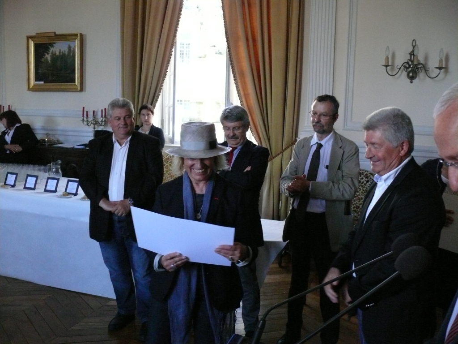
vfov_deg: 40.7
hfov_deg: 52.6
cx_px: 229
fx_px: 463
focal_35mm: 35
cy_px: 172
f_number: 2.8
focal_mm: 7.4
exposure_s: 1/125
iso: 640
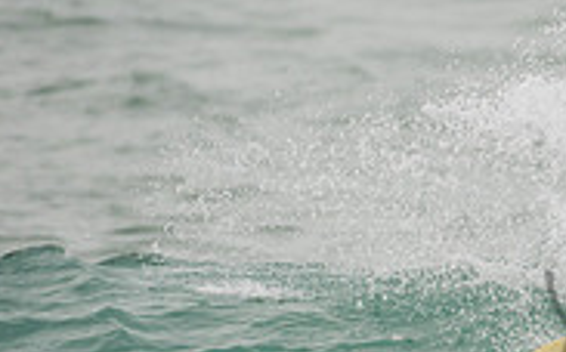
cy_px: 292
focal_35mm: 1619
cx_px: 863
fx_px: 24951
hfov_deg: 1.3
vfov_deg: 0.8
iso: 280
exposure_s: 1/2000
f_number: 5.6
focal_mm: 500
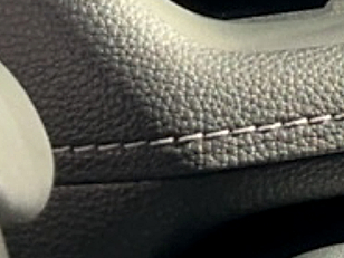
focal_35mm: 156
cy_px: -367
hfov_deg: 11.6
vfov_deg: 8.6
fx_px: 1550
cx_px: 639
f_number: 1.8
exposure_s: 1/268
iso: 32
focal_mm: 3
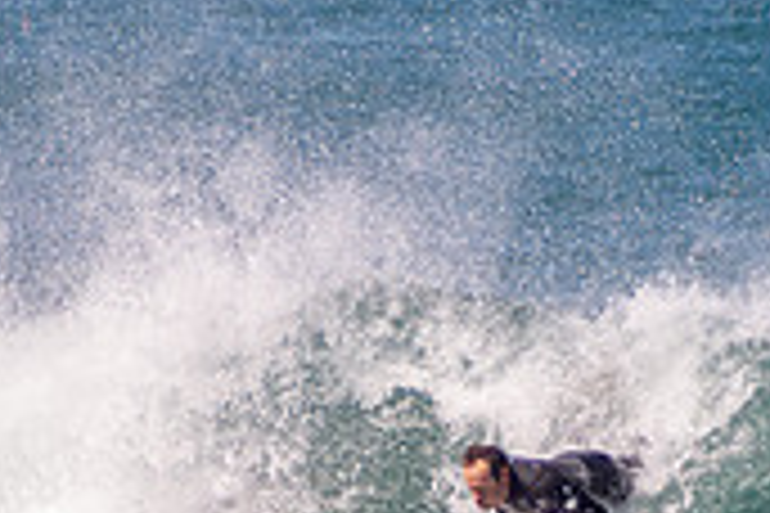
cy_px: 569
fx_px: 43480
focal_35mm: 2033
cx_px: 549
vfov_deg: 0.7
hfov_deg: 1.0
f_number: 5.6
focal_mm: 400
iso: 220
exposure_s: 1/1250
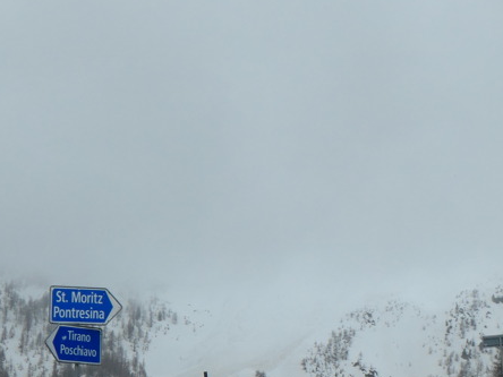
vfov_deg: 18.9
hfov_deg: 24.9
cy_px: 242
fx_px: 1133
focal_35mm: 78
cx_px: 330
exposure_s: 1/800
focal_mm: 8.8
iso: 200
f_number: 5.6
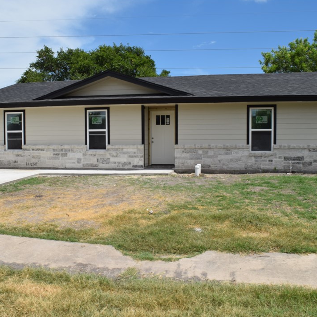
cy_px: 159
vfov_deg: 47.2
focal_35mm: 35
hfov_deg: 47.2
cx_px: 154
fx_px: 363
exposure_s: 1/200
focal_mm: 18
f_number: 14
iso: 100
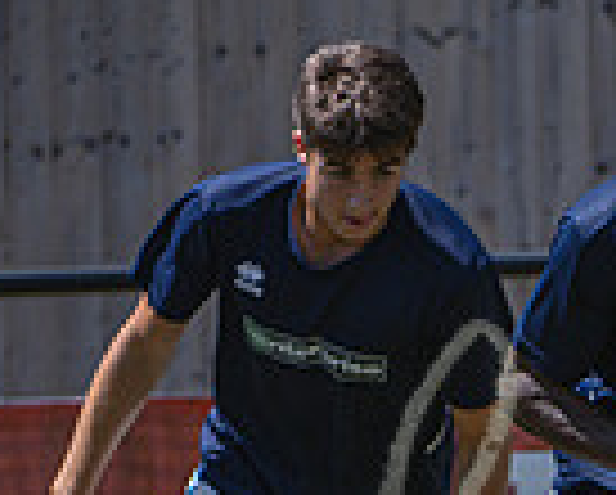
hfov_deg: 2.1
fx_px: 16851
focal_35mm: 923
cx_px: 807
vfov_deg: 1.7
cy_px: 634
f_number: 4
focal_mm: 200
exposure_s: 1/2000
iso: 400
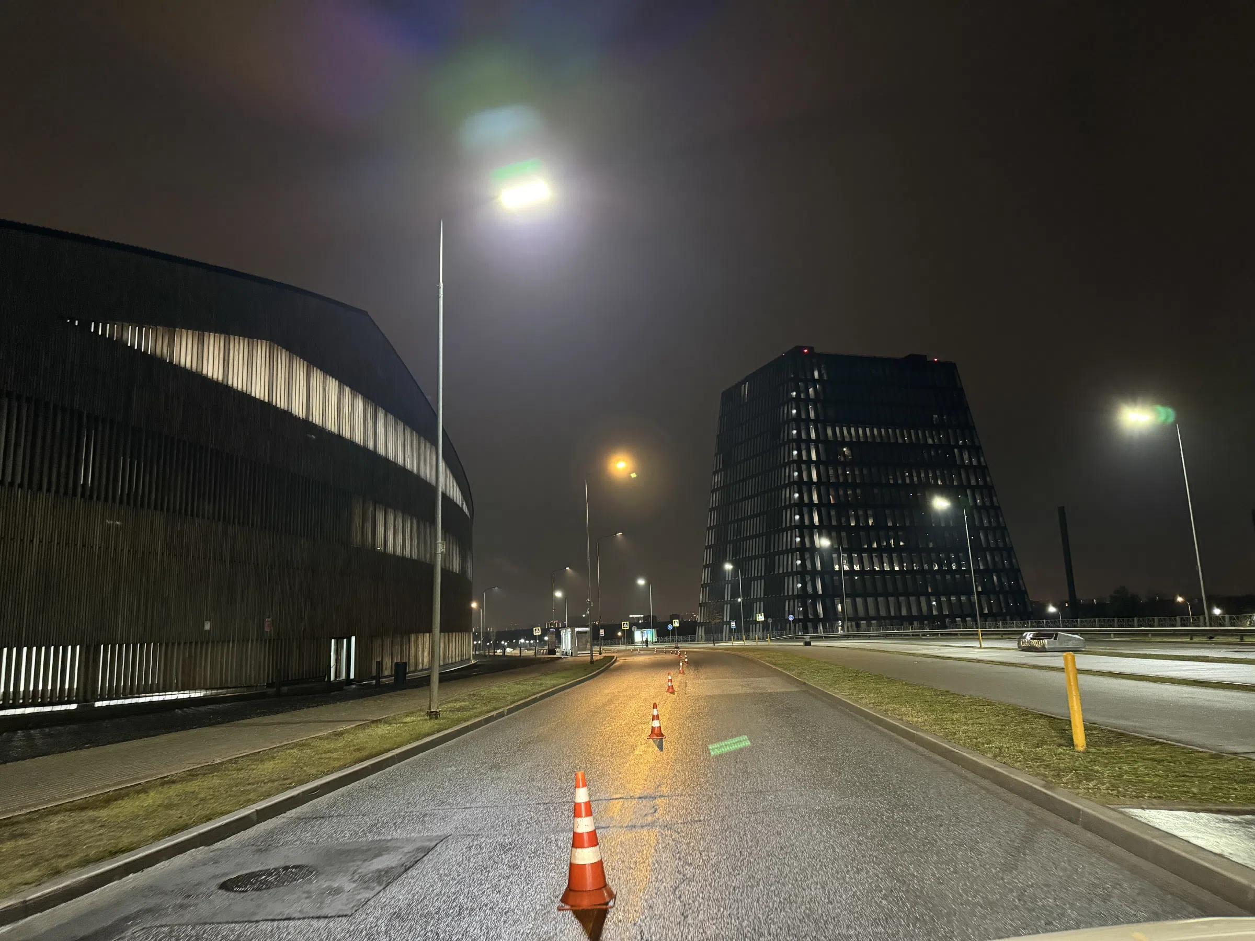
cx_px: 628
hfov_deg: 71.6
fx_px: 870
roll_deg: +2.4
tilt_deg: +8.1
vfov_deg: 56.8
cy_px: 470
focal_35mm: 24
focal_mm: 6.86
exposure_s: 1/25
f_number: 1.78
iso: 800
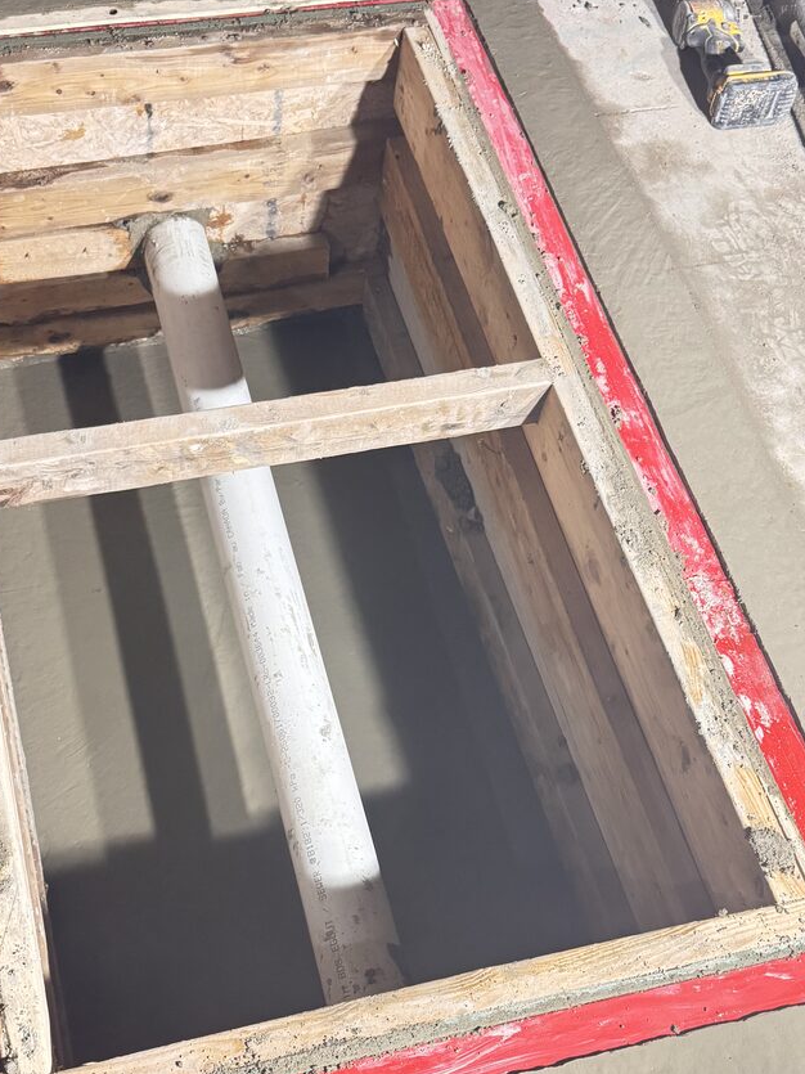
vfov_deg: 41.1
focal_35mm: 46
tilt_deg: -58.4
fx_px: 1427
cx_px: 342
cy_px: 634
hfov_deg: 31.5
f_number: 1.78
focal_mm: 6.76
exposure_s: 1/60
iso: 640
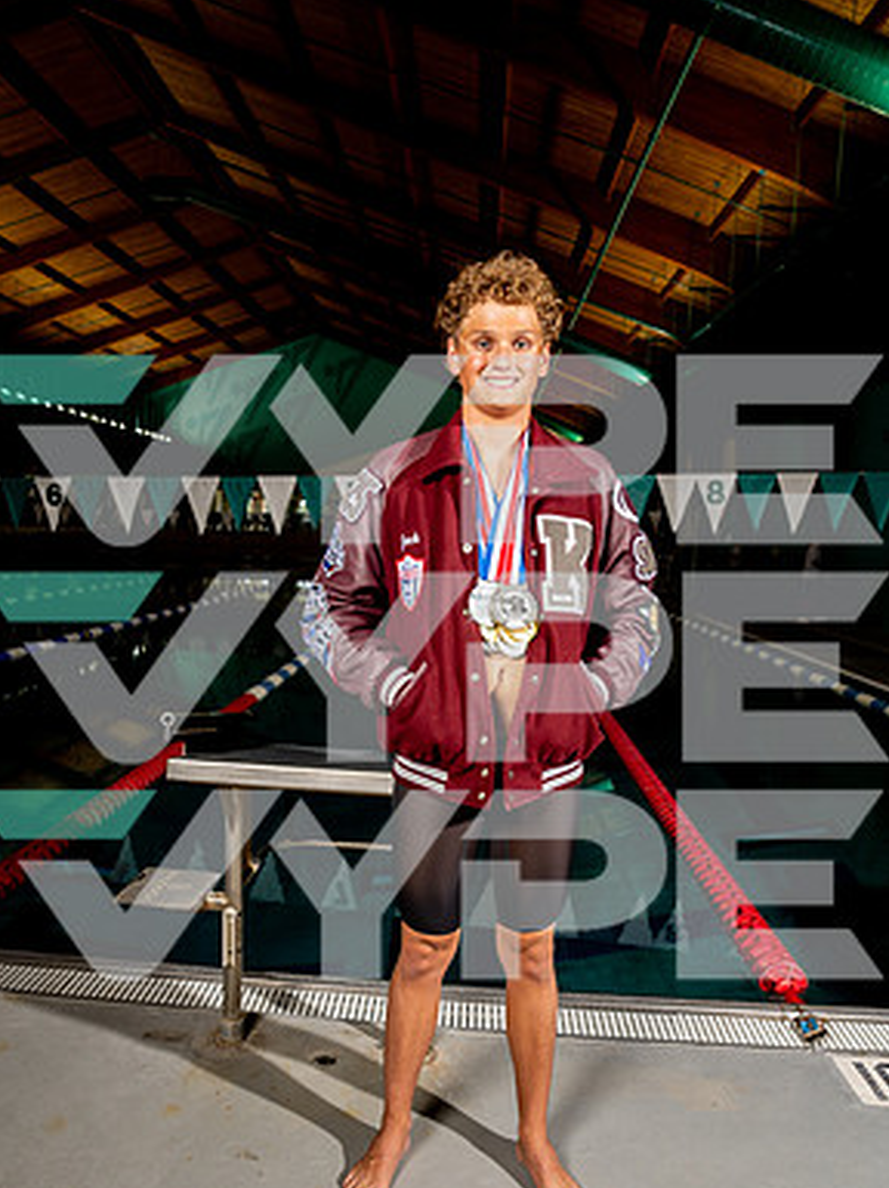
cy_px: 670
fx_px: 926
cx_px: 432
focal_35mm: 27
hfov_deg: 51.3
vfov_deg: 65.1
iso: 400
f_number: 7.1
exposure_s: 1/125
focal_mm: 24
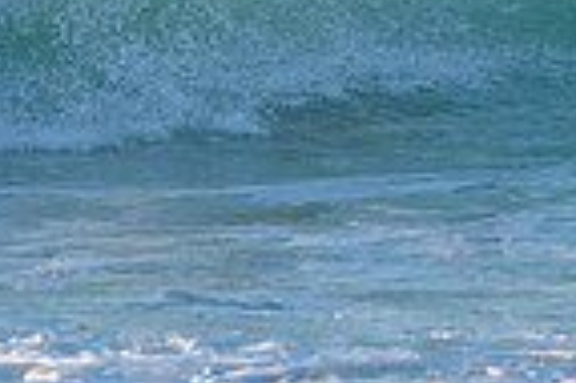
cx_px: 177
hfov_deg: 1.0
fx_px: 32491
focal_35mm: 2033
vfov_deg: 0.7
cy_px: -183
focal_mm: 500
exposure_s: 1/2000
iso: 1000
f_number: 5.6
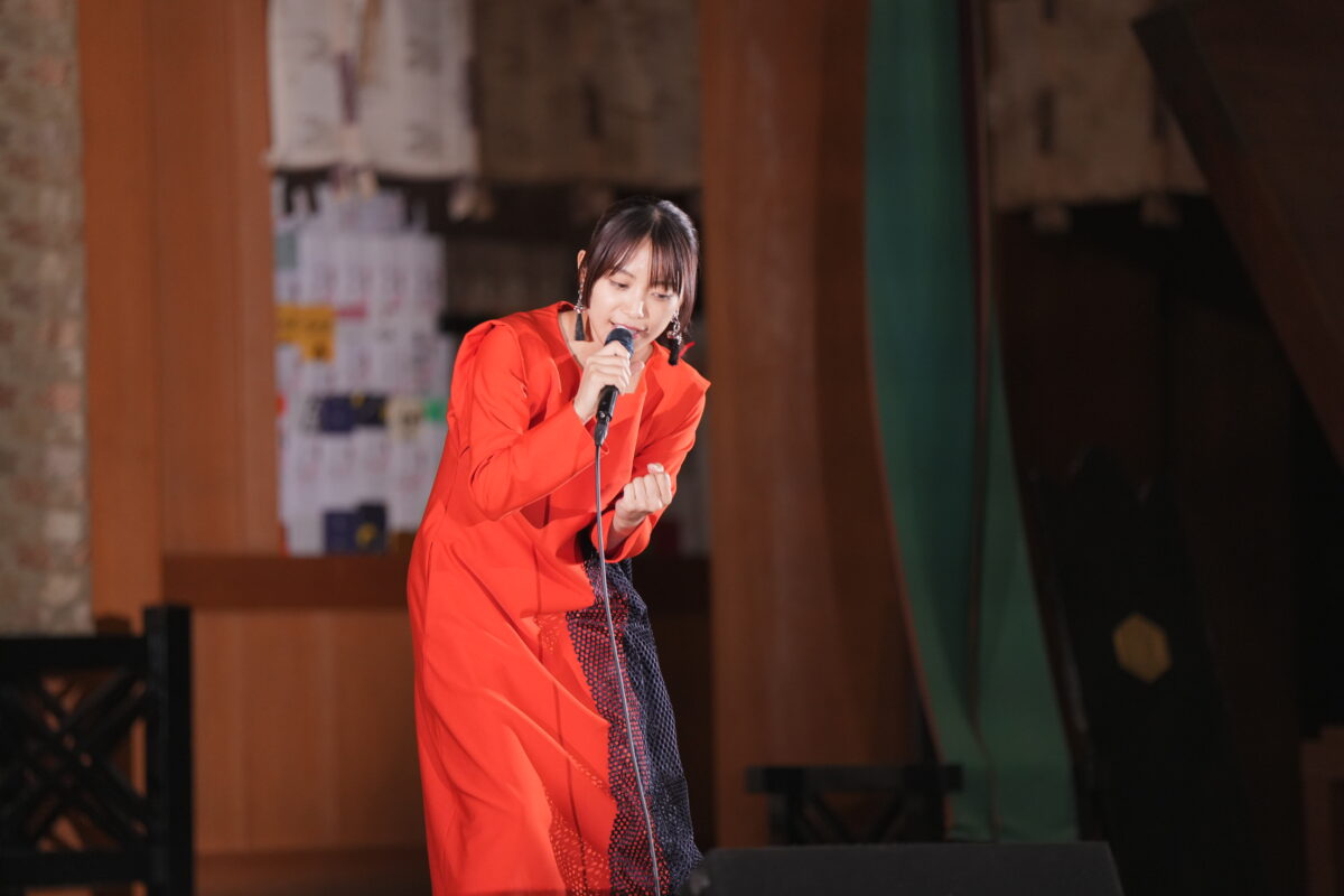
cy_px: 448
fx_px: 7466
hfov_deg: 10.3
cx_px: 672
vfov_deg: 6.9
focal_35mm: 200
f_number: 2.8
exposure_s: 1/125
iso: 2000
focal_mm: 200
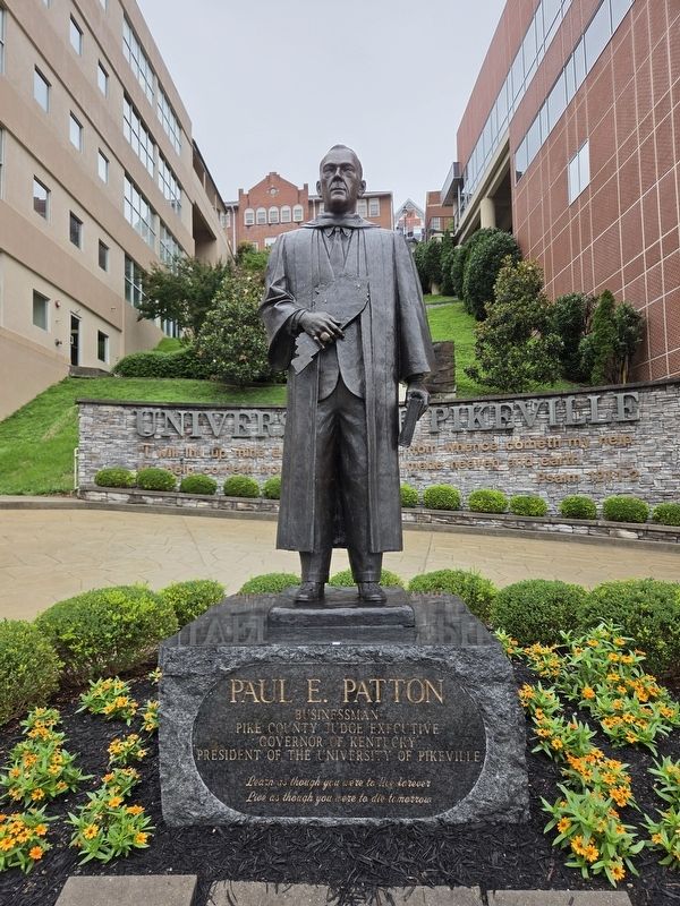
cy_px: 453
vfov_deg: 73.9
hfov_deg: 58.9
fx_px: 602
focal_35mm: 23
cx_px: 340
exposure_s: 1/816
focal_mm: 5.4
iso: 80
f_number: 1.8
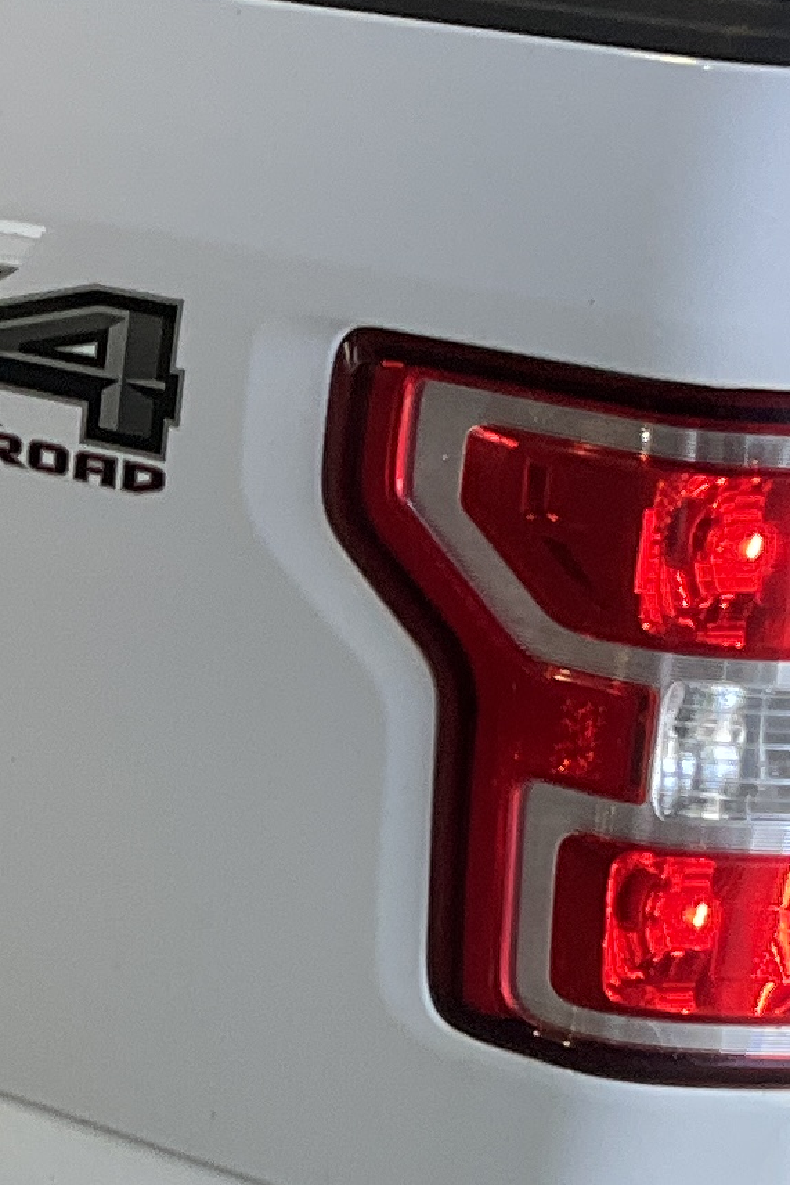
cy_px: 821
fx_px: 4672
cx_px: -444
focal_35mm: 142
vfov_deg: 14.4
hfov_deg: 9.4
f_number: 1.8
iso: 40
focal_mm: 3
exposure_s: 1/120
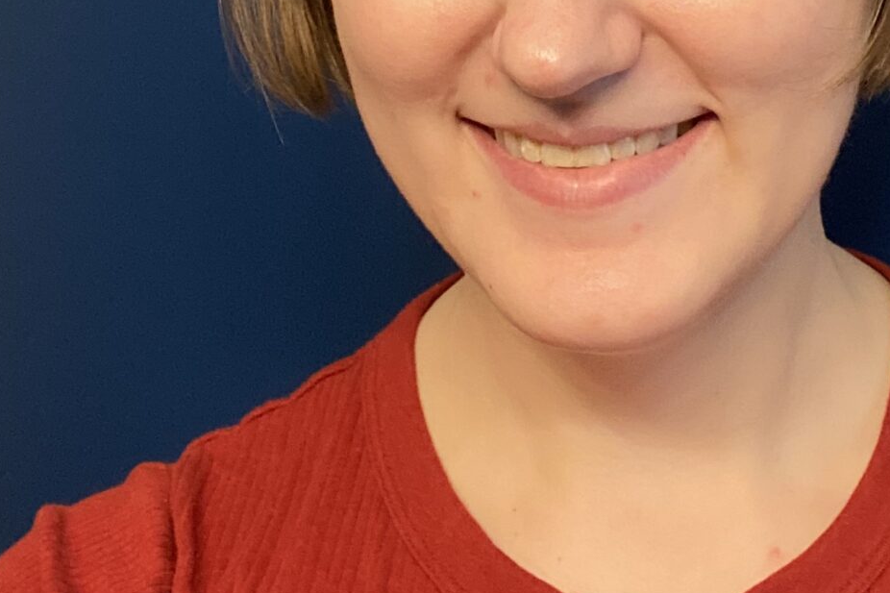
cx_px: 624
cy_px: -39
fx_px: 1705
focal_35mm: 69
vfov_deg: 19.0
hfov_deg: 29.0
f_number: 2.2
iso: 320
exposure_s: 1/60
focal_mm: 2.71
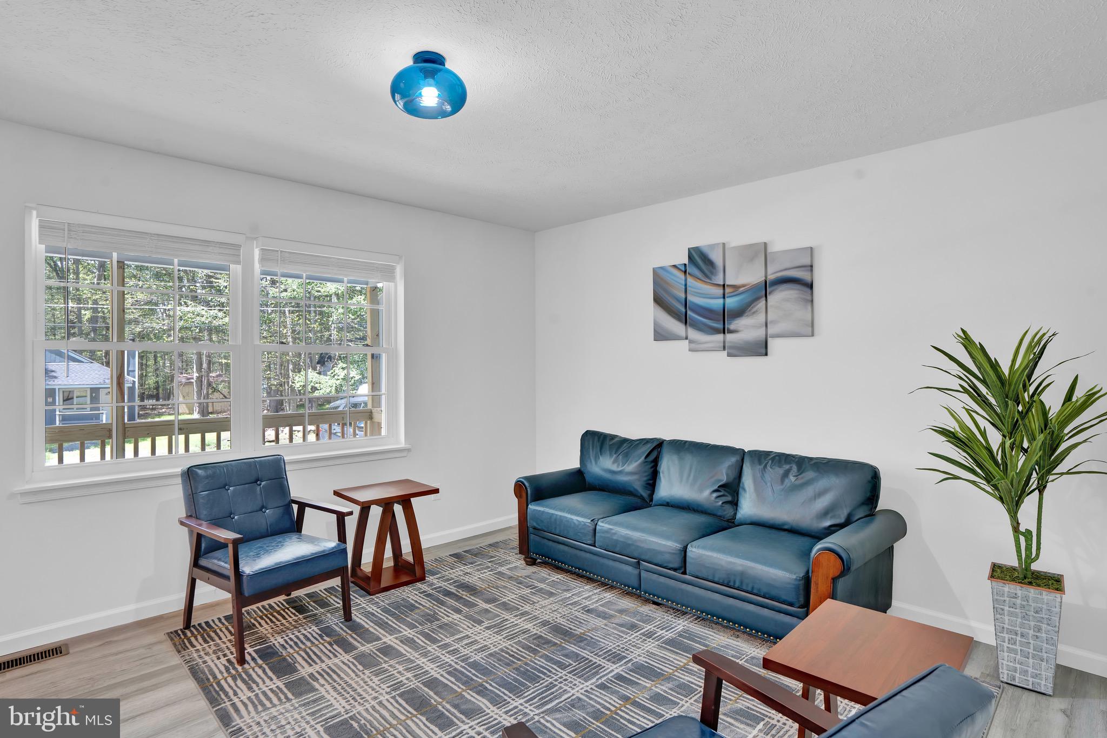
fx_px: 553
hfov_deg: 90.0
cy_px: 369
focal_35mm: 18
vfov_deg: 67.4
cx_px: 554
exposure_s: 1/5
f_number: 8
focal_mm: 18
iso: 400
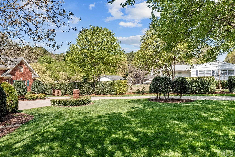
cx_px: 118
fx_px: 183
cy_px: 78
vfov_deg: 46.4
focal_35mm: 28
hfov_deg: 65.5
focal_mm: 10.26
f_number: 5.6
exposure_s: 1/320
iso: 100
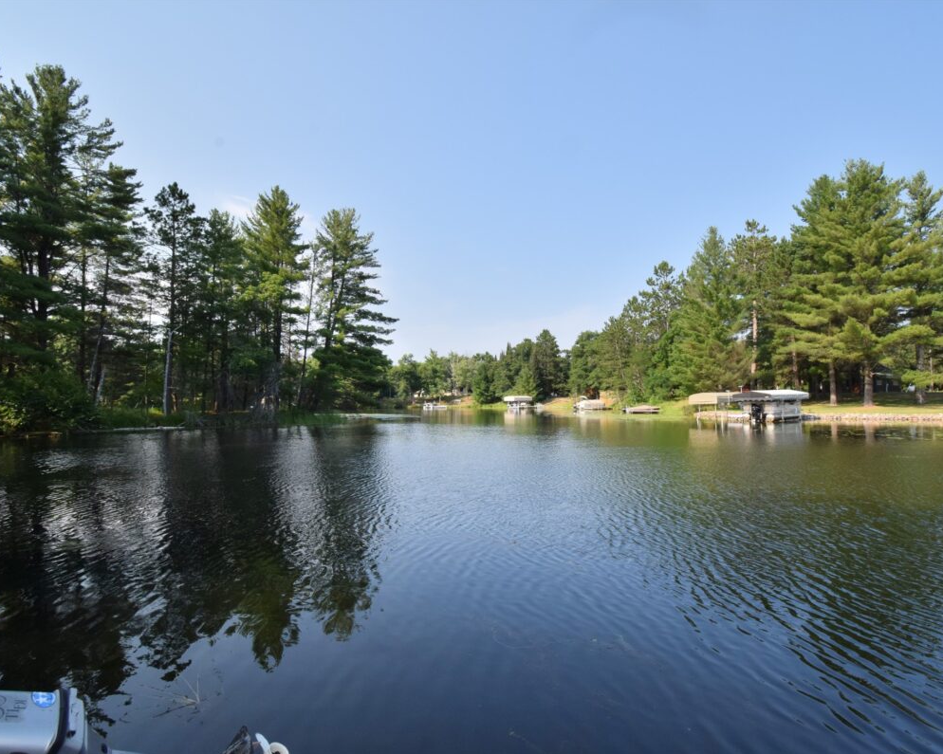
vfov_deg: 77.0
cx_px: 499
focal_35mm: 17
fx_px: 474
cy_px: 377
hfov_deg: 89.6
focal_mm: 10
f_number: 16
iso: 320
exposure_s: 1/200
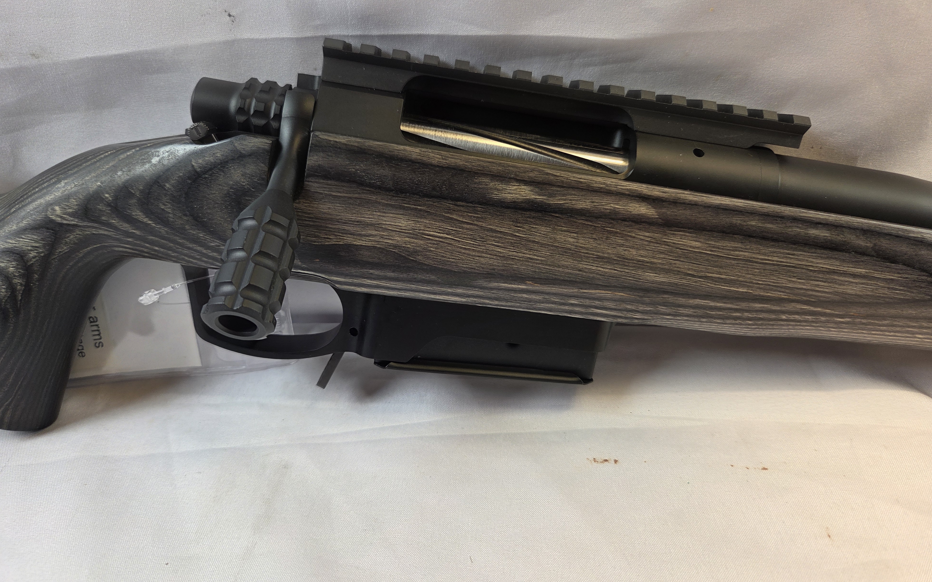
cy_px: 257
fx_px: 635
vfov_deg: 49.2
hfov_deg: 72.5
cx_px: 461
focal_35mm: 25
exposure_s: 1/120
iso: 25
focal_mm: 5.4
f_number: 1.8
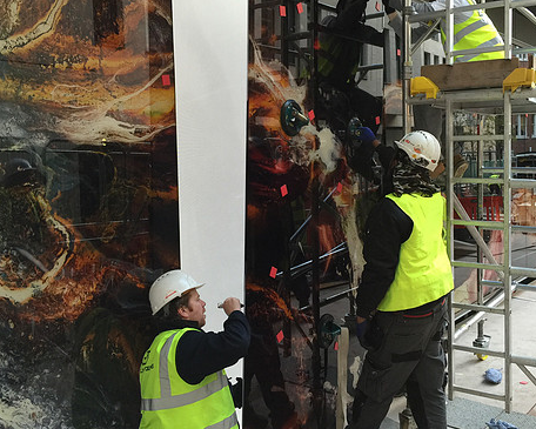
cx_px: 280
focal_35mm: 36
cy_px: 177
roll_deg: +1.0
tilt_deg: -2.4
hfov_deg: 50.3
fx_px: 571
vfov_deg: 41.0
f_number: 2.2
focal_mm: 4.15
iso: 64
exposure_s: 1/33
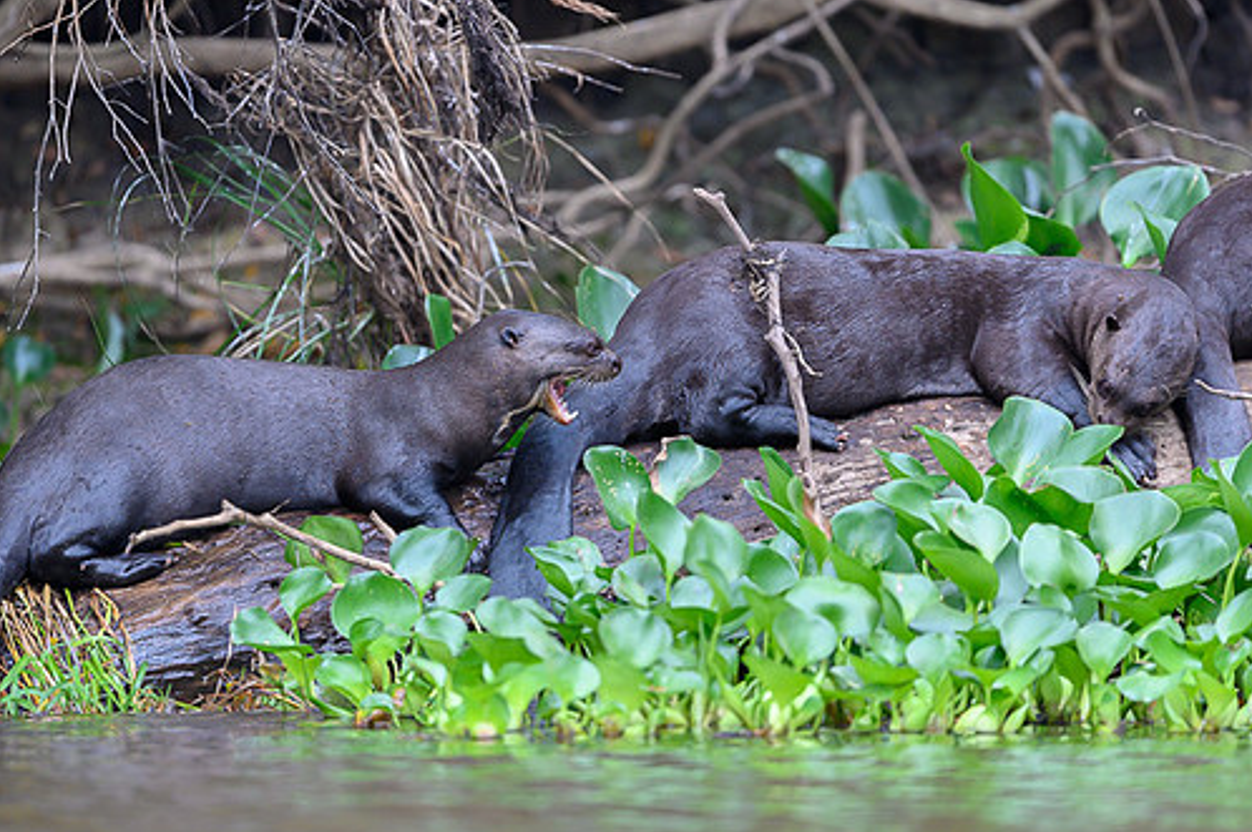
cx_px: 578
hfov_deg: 3.3
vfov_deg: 2.2
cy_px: 451
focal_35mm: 618
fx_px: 21471
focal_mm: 500
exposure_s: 1/1000
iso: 2000
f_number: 4
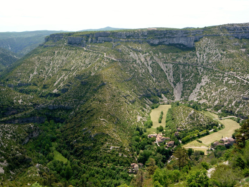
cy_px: 94
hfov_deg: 50.1
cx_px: 124
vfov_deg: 38.7
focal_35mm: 37
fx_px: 266
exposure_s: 1/400
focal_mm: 6.5
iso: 100
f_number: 4.5
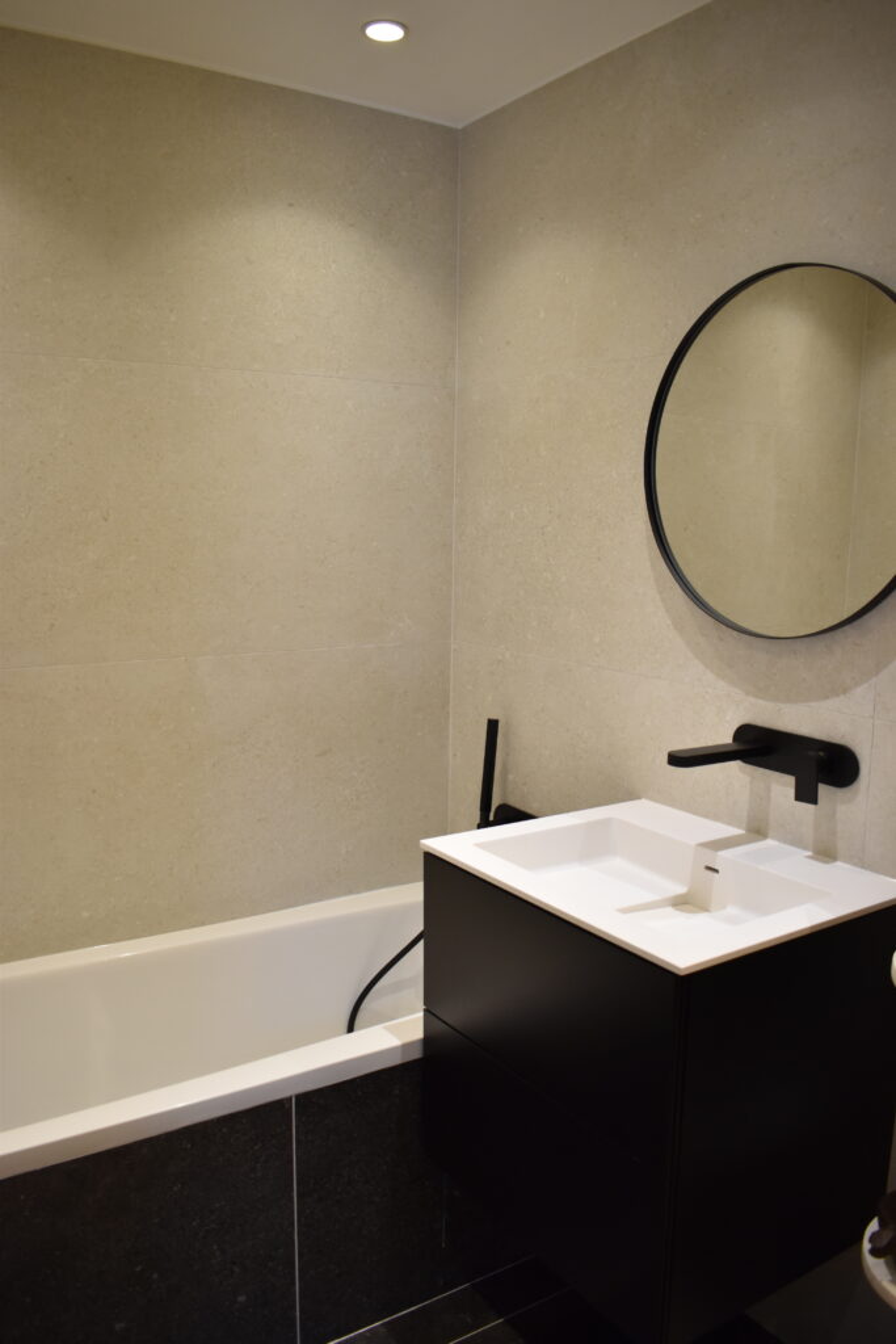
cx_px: 448
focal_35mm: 27
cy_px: 672
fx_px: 1008
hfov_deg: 47.9
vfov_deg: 67.4
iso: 640
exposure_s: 1/60
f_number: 4
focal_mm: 18
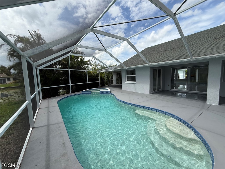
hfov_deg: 102.1
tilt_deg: -5.8
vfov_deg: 85.7
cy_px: 84
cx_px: 112
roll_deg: +1.2
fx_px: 91
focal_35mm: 14
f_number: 2.2
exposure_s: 1/955
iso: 50
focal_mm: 2.22
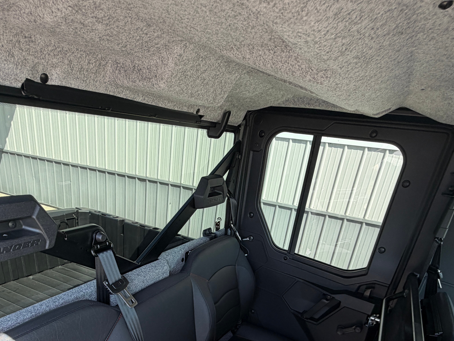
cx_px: 206
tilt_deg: -24.8
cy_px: 291
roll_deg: -5.9
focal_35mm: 25
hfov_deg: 69.3
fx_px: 328
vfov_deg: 50.2
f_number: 2.2
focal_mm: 2.22
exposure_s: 1/121
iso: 64
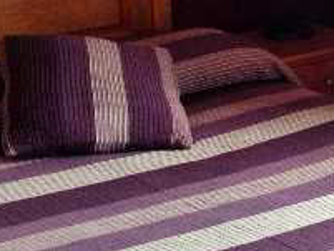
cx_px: 311
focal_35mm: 139
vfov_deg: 10.7
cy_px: 86
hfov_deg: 14.0
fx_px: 1342
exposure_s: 1/20
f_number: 2.4
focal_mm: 4.28
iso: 160
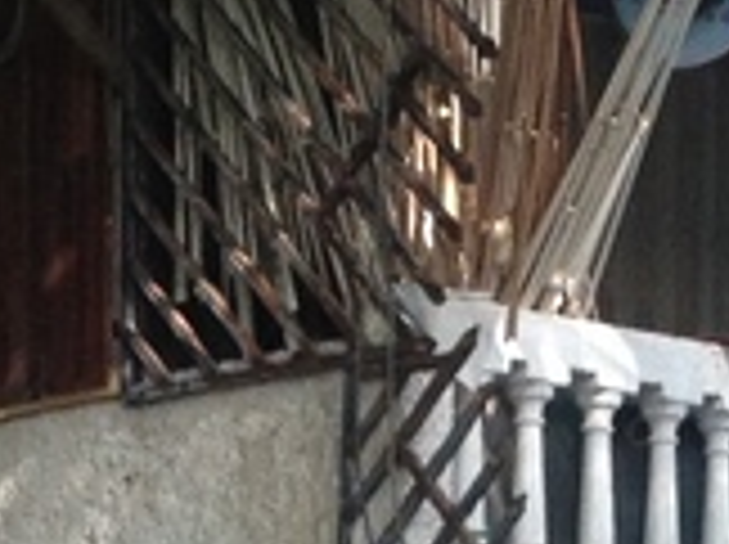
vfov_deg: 5.6
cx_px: 531
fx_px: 5467
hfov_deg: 7.6
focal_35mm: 260
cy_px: 940
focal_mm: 4.28
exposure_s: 1/120
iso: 80
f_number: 2.4
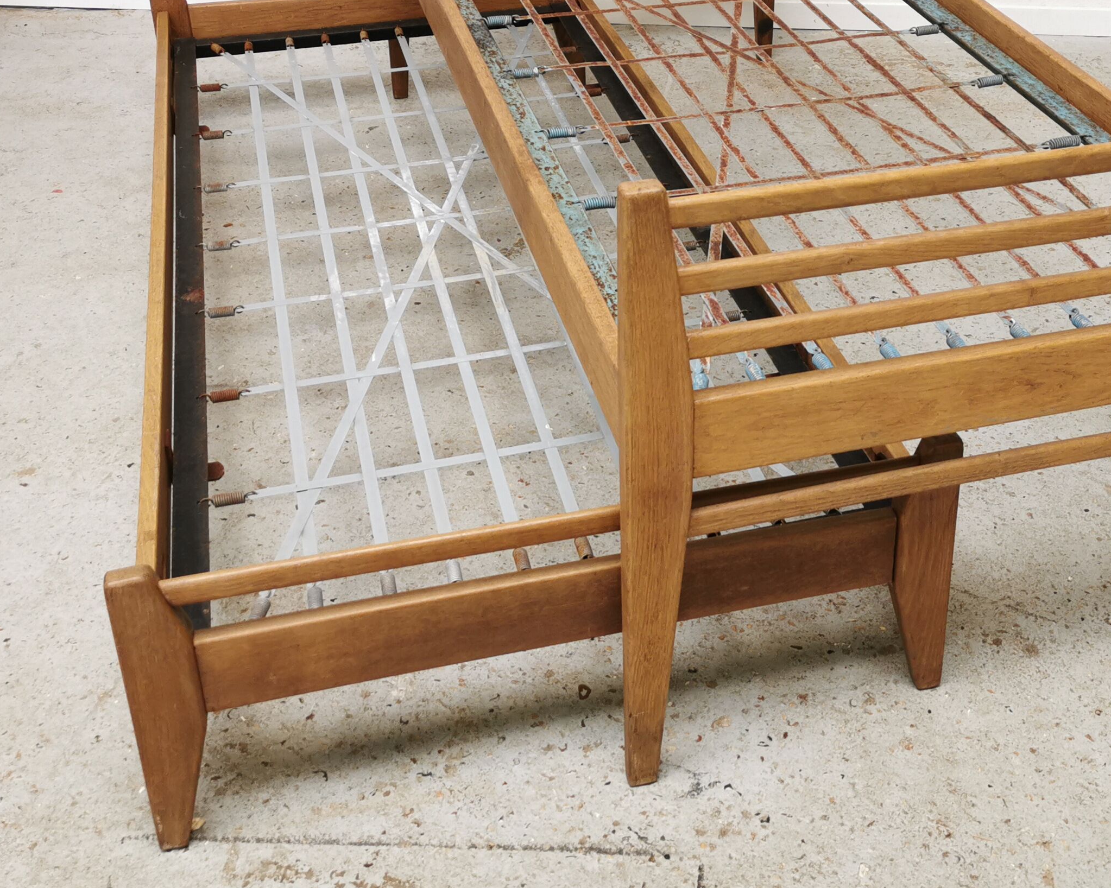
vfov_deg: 31.6
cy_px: 251
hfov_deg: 39.3
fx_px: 1545
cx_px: 683
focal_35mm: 47
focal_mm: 5.58
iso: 125
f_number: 1.8
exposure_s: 1/50
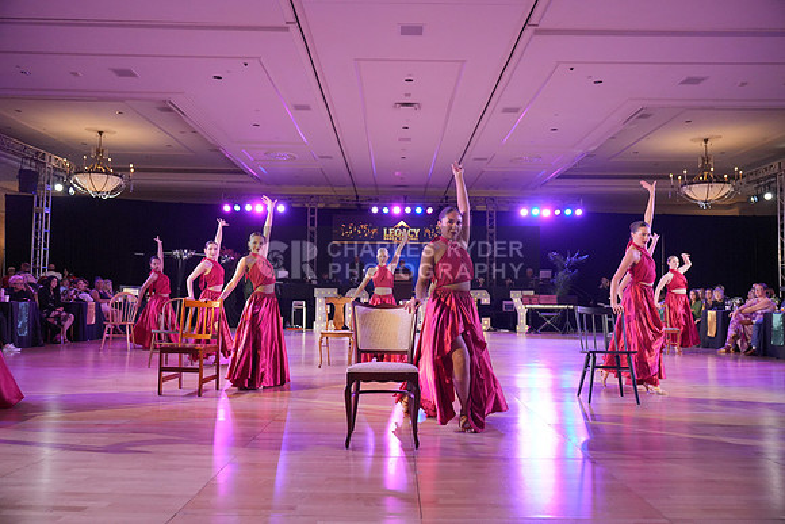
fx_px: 632
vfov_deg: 45.0
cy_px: 262
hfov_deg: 63.6
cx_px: 392
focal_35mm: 29
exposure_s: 1/500
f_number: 2.8
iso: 3200
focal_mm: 29
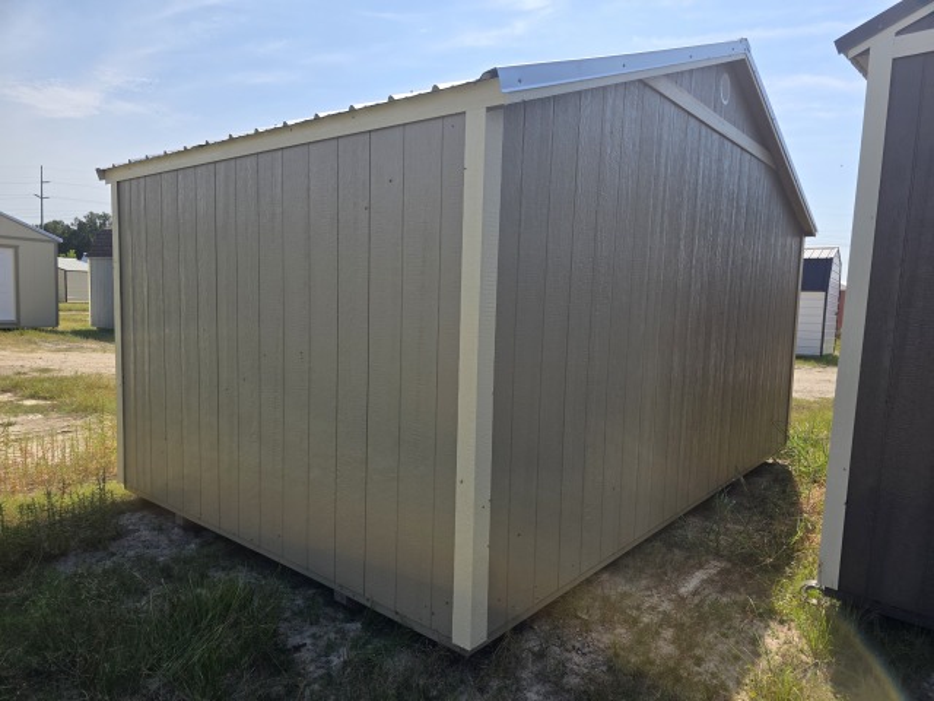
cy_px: 350
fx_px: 621
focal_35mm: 23
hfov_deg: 73.9
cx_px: 467
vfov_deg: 58.9
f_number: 1.7
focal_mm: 6.3
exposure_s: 1/5296
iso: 80
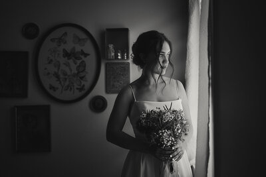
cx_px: 133
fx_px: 370
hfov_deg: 39.6
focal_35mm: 50
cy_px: 88
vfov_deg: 27.0
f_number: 1.4
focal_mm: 50
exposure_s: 1/8000
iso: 250
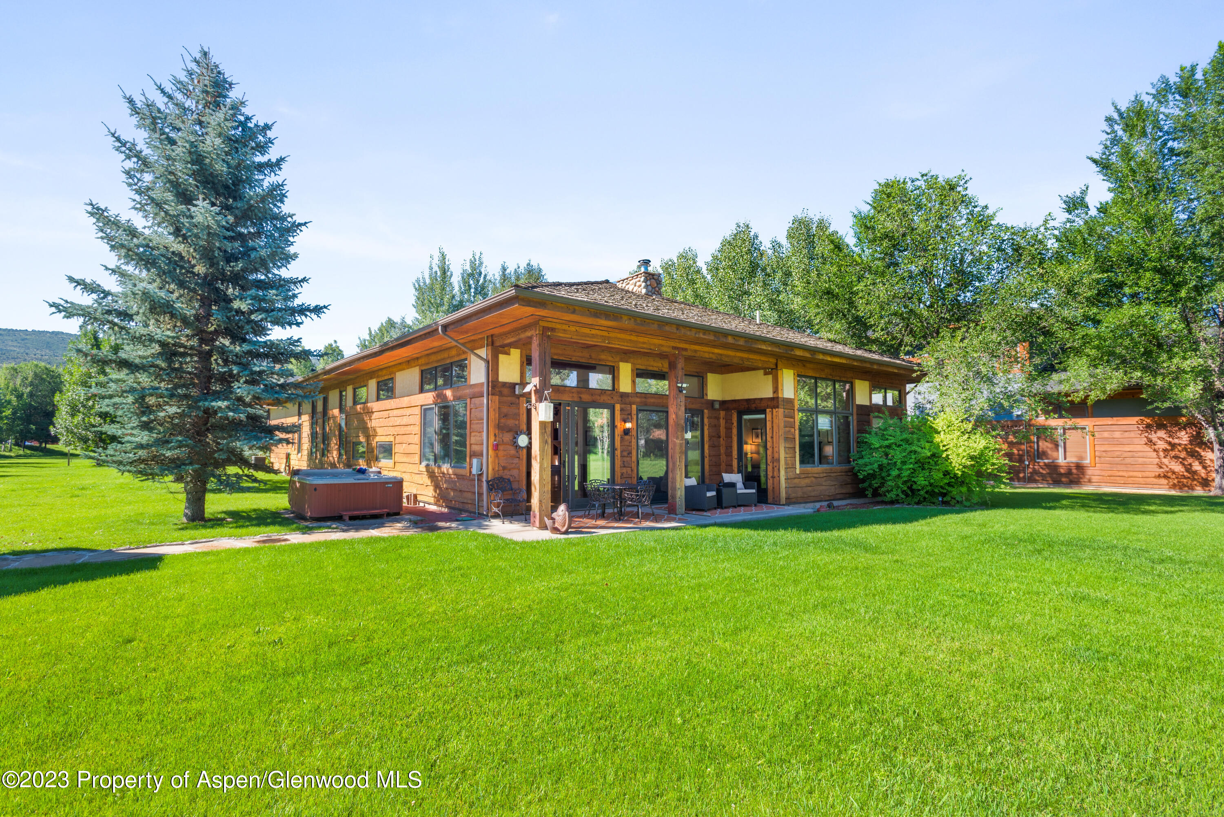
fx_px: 578
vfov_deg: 70.5
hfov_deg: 93.3
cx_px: 612
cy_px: 408
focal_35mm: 17
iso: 100
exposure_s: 1/13
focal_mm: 17
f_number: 11
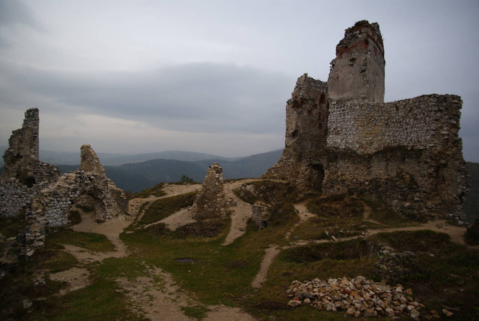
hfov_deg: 70.4
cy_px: 160
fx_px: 340
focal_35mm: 26
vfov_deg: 50.5
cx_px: 240
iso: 100
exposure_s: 1/40
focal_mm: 17
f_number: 2.8
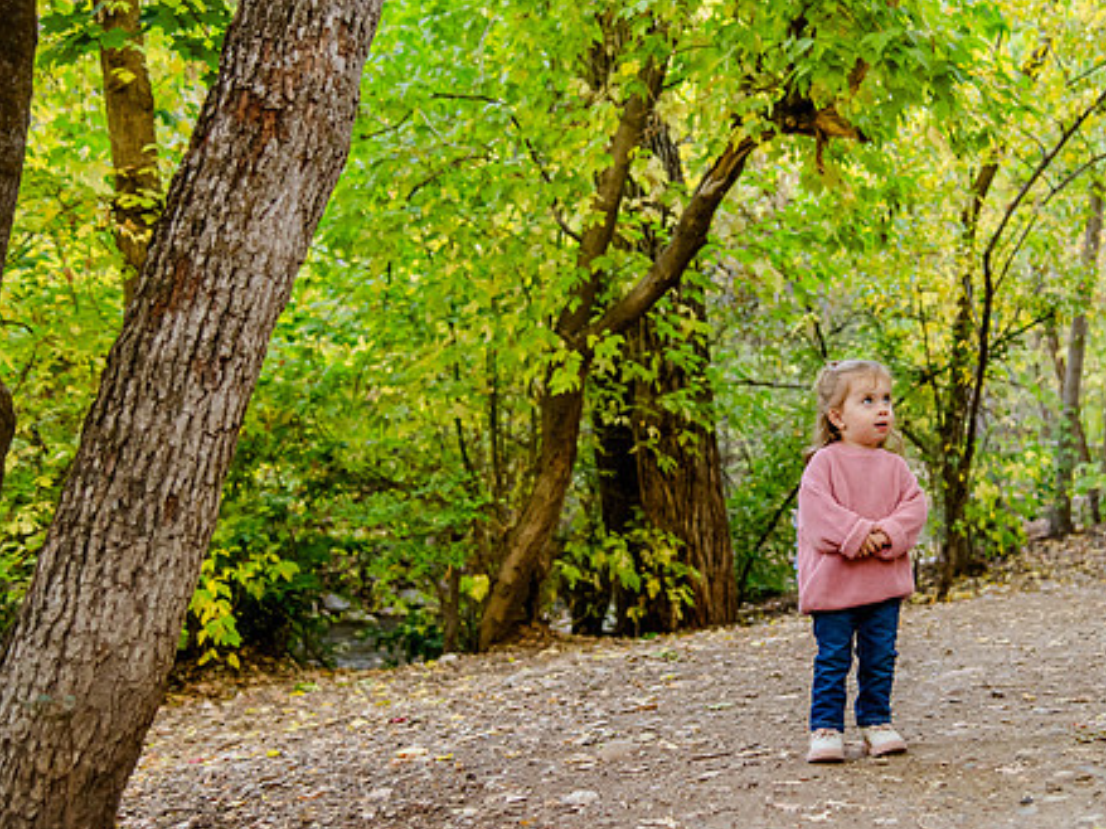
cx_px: 726
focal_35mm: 61
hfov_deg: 31.5
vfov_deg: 24.0
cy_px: 464
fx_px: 1948
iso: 4000
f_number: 4
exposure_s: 1/250
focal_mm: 48
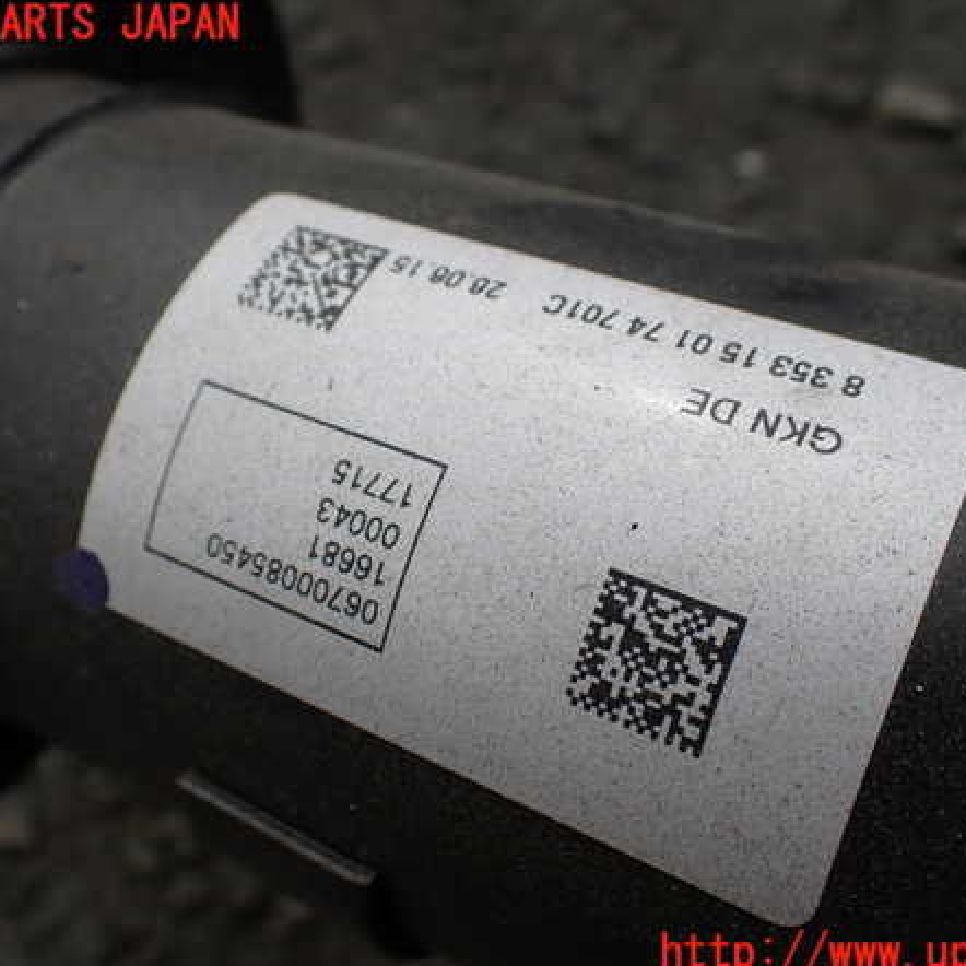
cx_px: 498
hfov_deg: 46.0
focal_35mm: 36
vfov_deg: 46.0
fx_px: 1137
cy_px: 490
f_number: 9
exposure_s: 1/160
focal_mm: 5.4
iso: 100
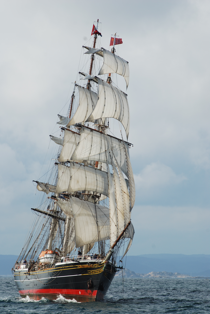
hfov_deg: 6.3
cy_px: 157
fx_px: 1898
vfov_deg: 9.5
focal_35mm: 218
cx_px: 105
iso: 100
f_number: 10
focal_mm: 145
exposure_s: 1/250
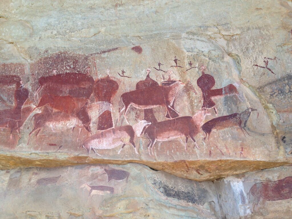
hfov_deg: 55.4
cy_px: 110
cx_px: 146
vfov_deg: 42.9
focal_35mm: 33
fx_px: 278
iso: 50
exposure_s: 1/337
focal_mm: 4.12
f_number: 2.4
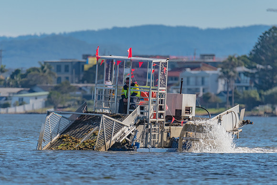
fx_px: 6141
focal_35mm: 798
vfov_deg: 1.7
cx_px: 129
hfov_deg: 2.6
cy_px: 118
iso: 640
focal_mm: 600
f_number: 6.3
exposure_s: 1/3200
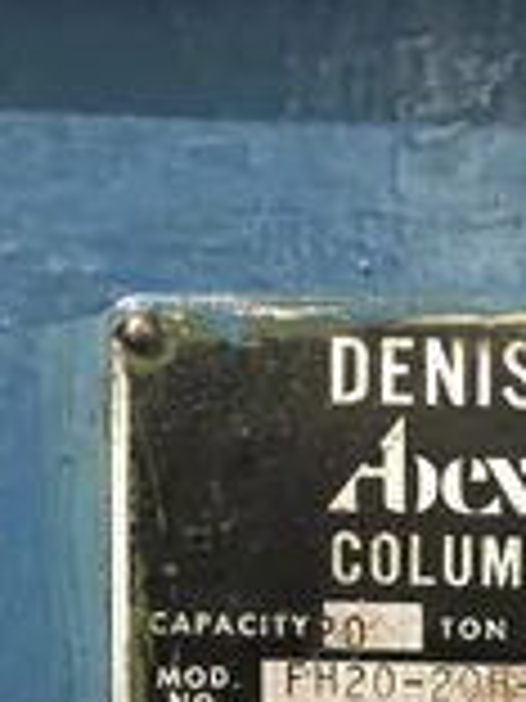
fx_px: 1459
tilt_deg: -4.4
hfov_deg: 19.1
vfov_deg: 24.8
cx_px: 665
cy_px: 806
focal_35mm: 72
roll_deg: -2.4
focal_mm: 4
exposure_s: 1/11
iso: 100
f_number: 1.8
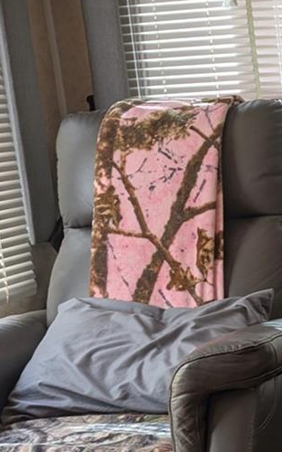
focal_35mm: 82
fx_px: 1009
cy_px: 289
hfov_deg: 14.0
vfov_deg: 25.1
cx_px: 519
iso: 20
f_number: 1.68
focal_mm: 6.9
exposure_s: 1/24.4
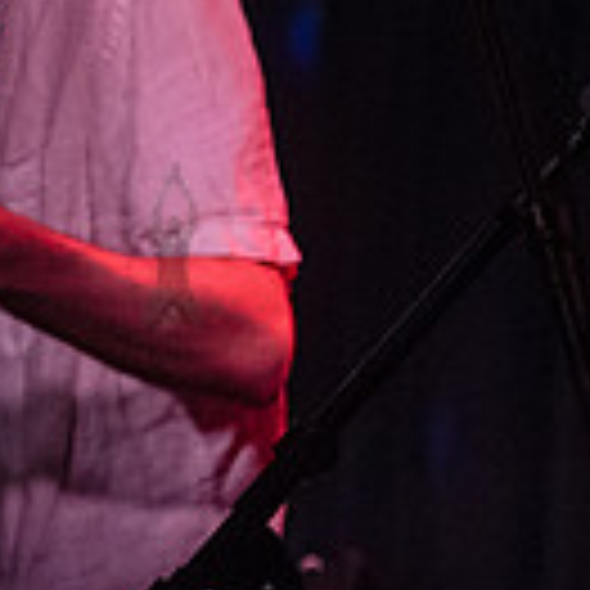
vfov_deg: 3.9
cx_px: 948
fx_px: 8639
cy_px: -52
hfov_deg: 3.9
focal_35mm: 448
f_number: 3.5
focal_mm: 105
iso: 8000
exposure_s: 1/320
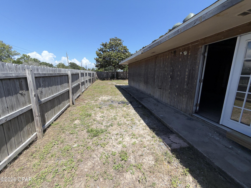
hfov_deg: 102.1
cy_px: 94
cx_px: 126
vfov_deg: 85.7
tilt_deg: -12.8
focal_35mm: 14
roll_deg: +0.8
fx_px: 102
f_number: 2.2
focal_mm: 2.22
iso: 16
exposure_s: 1/1017
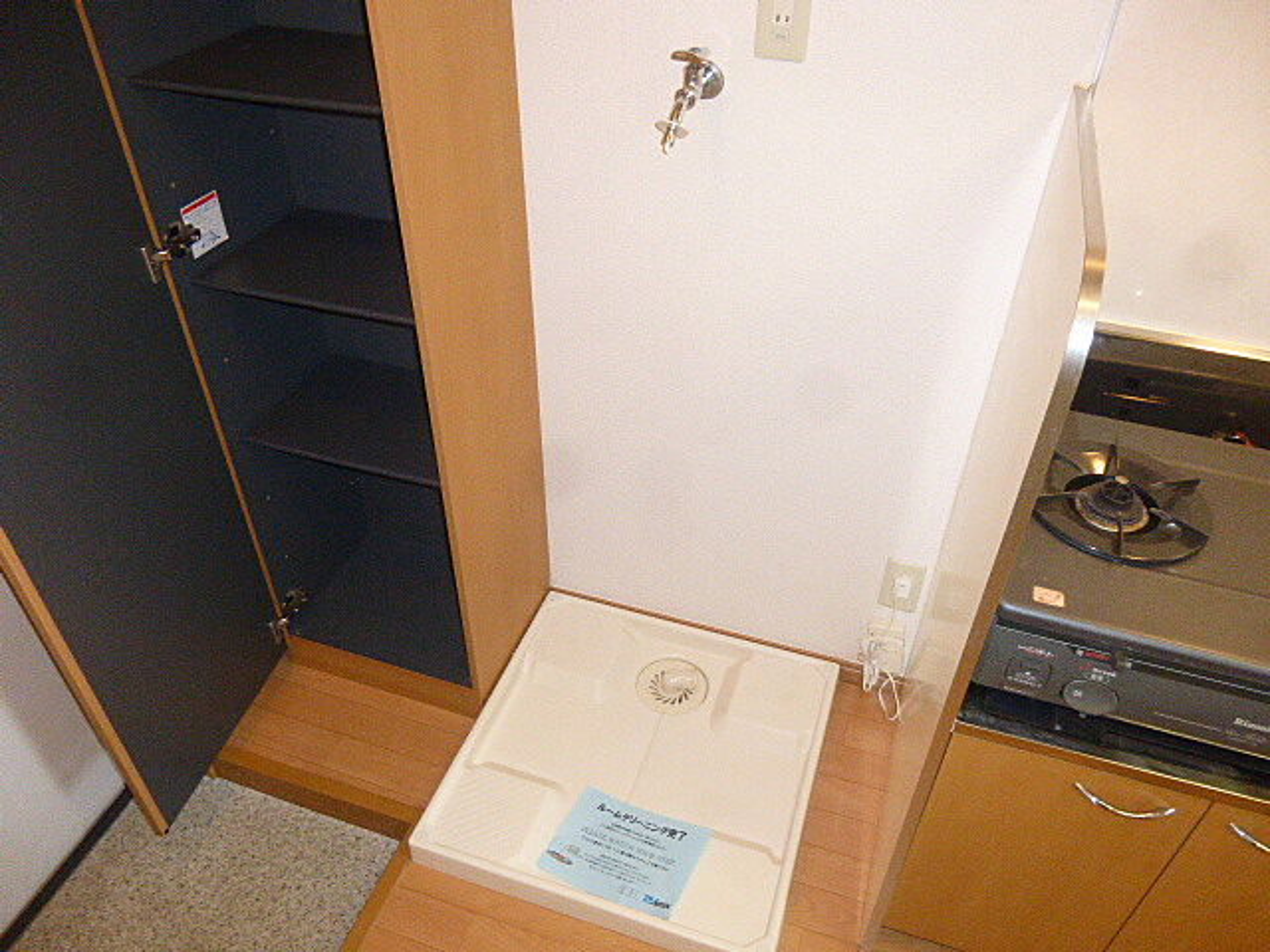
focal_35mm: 25
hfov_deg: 69.4
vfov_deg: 54.9
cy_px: 476
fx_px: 917
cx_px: 635
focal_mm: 4.5
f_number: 3.1
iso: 800
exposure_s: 1/60
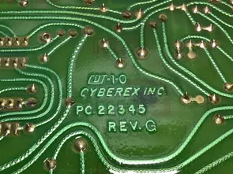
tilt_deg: -60.3
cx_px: 100
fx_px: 283
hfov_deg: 44.7
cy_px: 99
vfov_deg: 34.3
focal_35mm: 42
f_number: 2.4
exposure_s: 1/120
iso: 25
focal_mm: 3.3
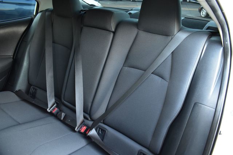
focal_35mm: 27
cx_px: 116
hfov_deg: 67.4
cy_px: 78
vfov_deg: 47.9
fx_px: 175
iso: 1600
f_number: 4.5
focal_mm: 18
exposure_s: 1/15
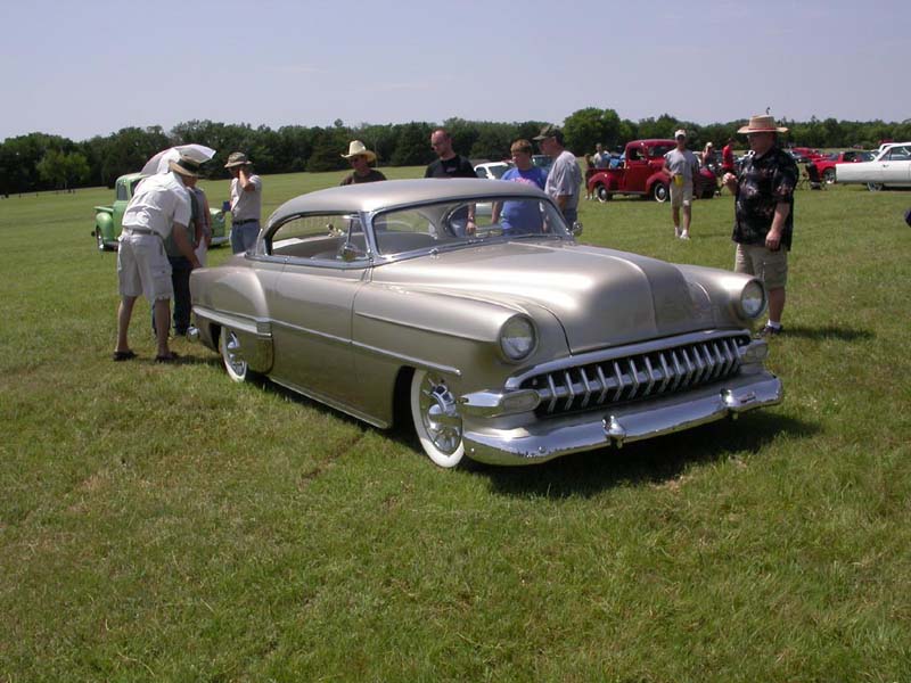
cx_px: 456
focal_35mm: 38
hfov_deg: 49.0
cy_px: 342
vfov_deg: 37.7
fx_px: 1000
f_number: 7.5
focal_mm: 7.85
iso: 100
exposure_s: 1/438
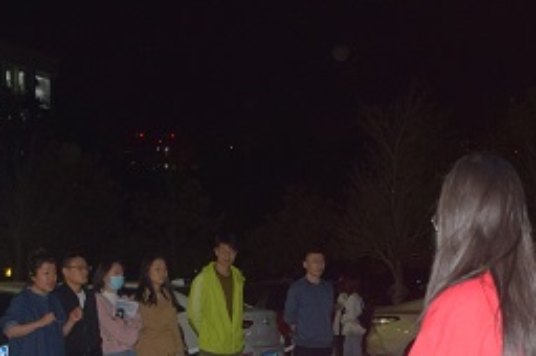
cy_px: 413
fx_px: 1219
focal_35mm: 82
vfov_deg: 16.0
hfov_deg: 24.6
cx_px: 371
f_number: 3.5
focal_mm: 20
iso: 800
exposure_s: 1/30
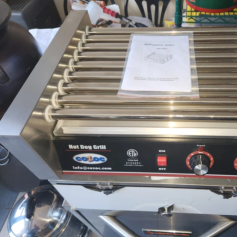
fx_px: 217
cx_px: 159
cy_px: 115
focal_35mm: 28
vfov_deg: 57.3
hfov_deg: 56.0
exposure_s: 1/60
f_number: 1.8
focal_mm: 5.4
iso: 80
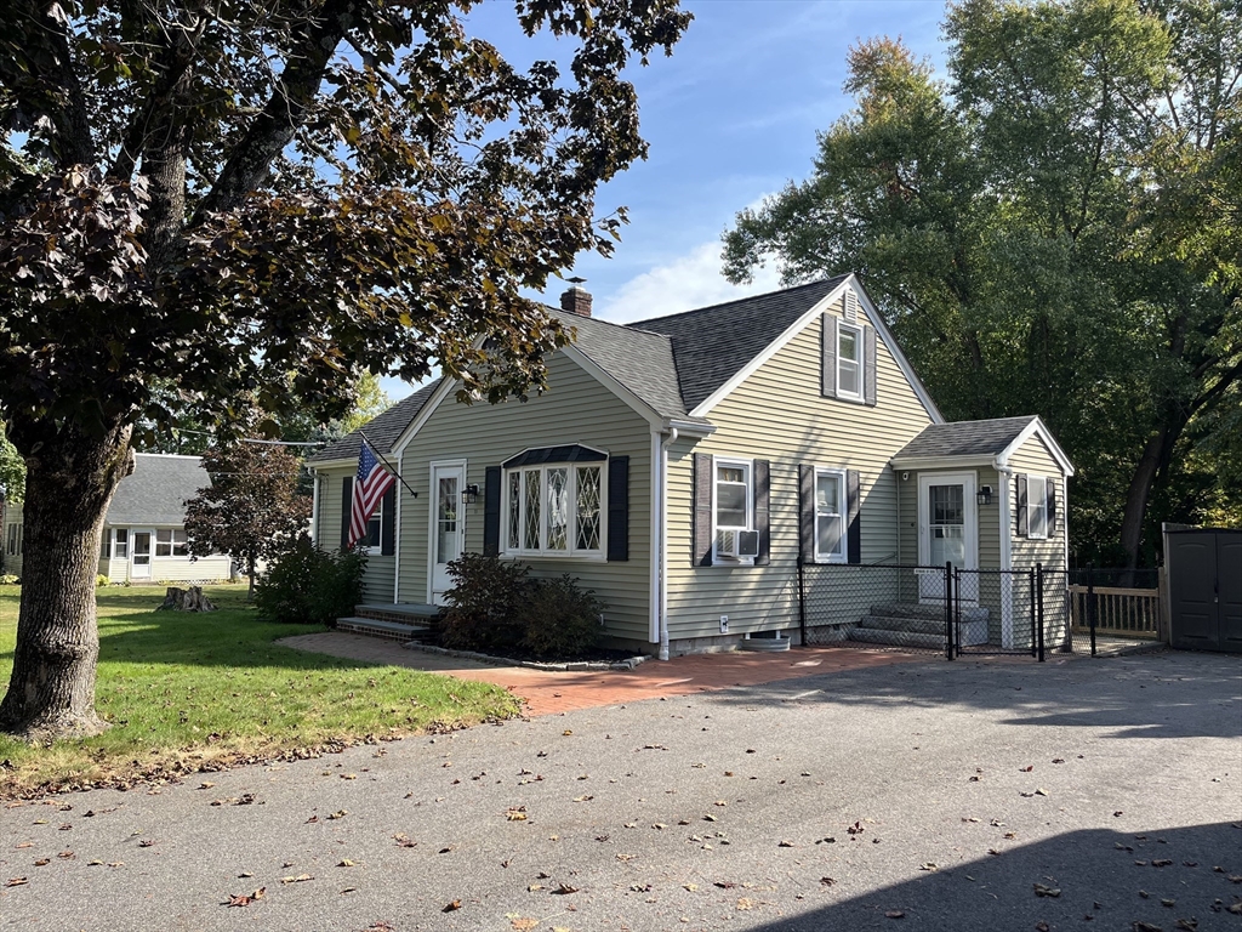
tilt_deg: +4.3
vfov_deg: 53.1
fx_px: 933
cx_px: 621
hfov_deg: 67.3
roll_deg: -0.4
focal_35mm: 26
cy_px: 466
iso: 50
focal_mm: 5.1
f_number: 1.6
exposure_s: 1/1404
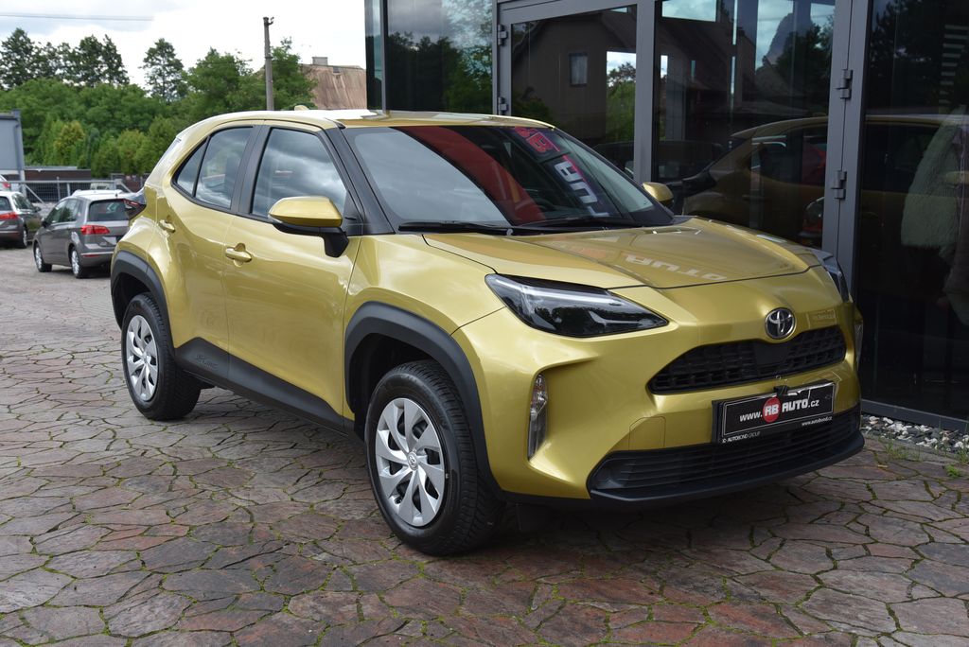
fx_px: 1185
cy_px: 324
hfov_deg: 44.5
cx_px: 484
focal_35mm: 44
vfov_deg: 30.6
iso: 500
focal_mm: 44
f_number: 7.1
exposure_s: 1/200
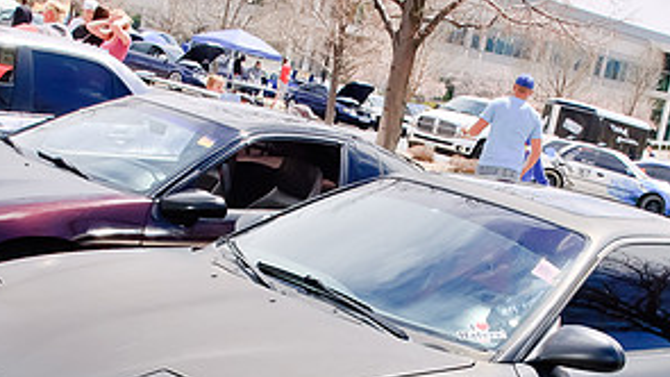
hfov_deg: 31.0
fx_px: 1208
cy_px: 329
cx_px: 357
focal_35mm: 68
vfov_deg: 17.5
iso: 200
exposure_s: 1/200
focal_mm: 22
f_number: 7.1
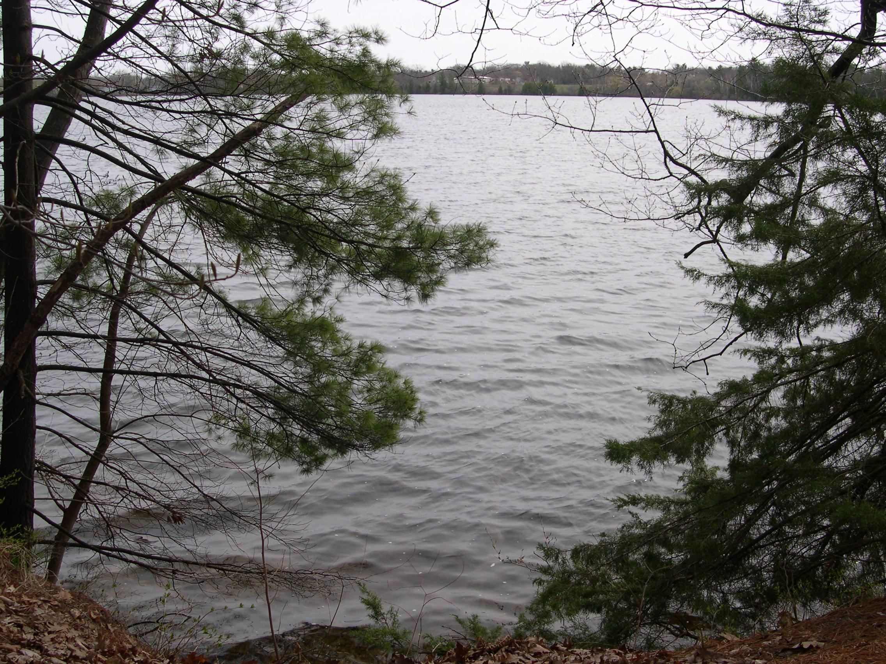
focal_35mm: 38
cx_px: 443
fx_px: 973
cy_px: 332
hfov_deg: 49.0
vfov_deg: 37.7
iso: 100
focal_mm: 8
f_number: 7.6
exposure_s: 1/118
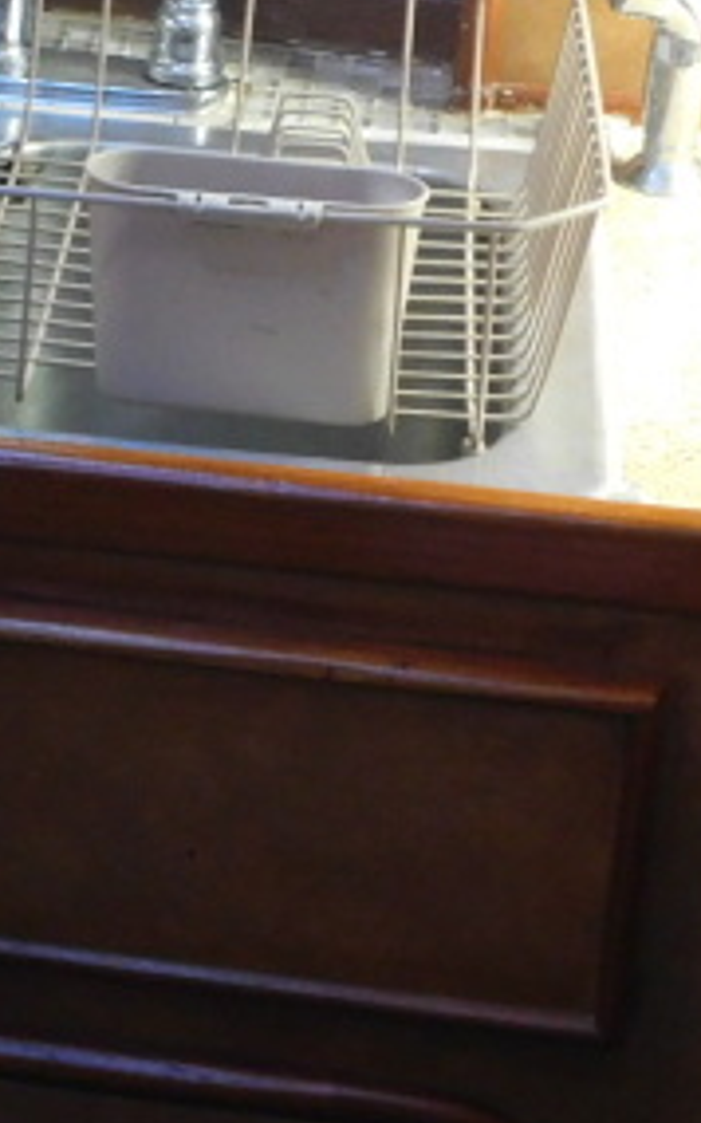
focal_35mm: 119
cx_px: -382
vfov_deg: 17.2
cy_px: 35
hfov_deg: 10.6
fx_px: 3639
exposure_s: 1/13
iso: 400
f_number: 3.6
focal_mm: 7.1
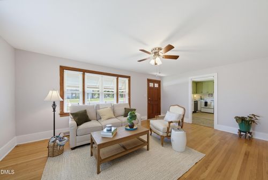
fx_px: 90
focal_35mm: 12
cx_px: 134
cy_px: 90
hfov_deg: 112.5
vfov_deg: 90.3
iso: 800
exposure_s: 1/10
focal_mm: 12
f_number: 7.1
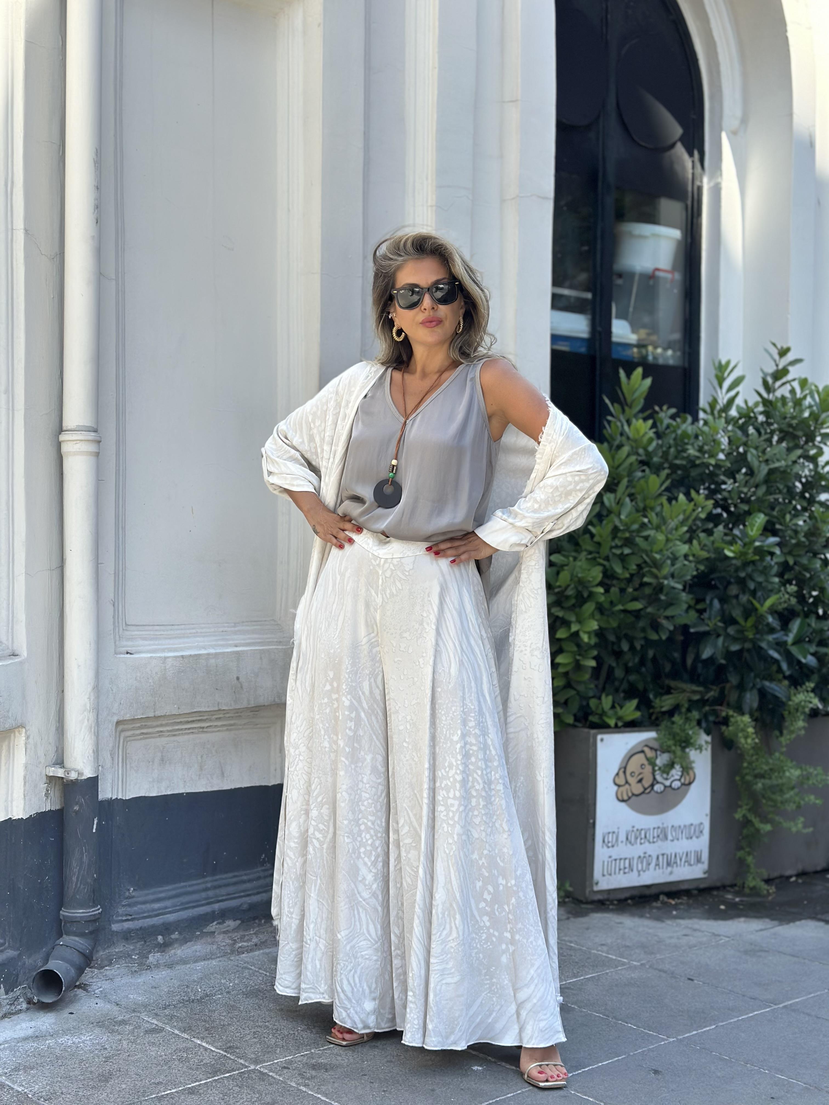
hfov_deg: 30.3
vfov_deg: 39.7
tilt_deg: -0.2
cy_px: 552
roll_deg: -1.0
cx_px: 414
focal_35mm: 48
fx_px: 1533
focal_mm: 6.86
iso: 80
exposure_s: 1/1133
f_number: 1.78
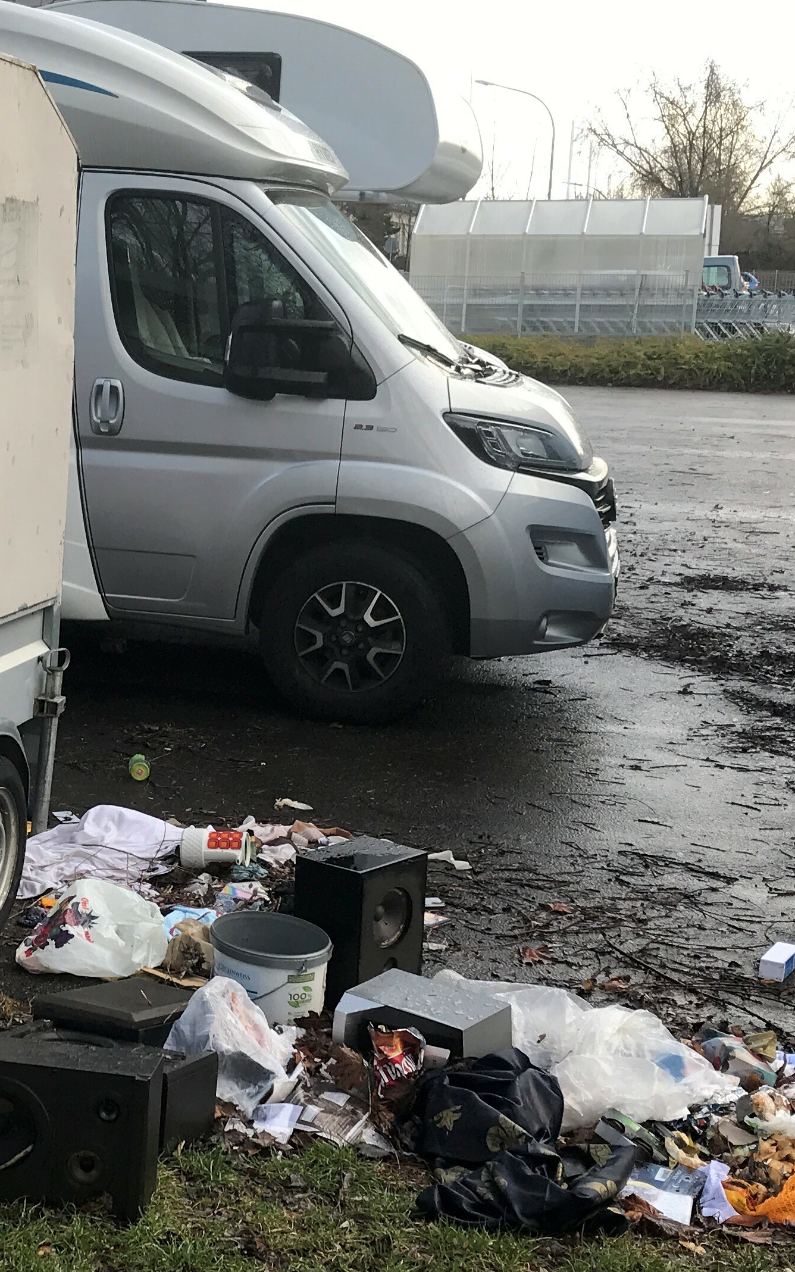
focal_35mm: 56
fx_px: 1941
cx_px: 46
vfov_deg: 36.1
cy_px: 797
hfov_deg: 22.5
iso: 20
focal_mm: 3.99
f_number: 1.8
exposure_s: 1/352
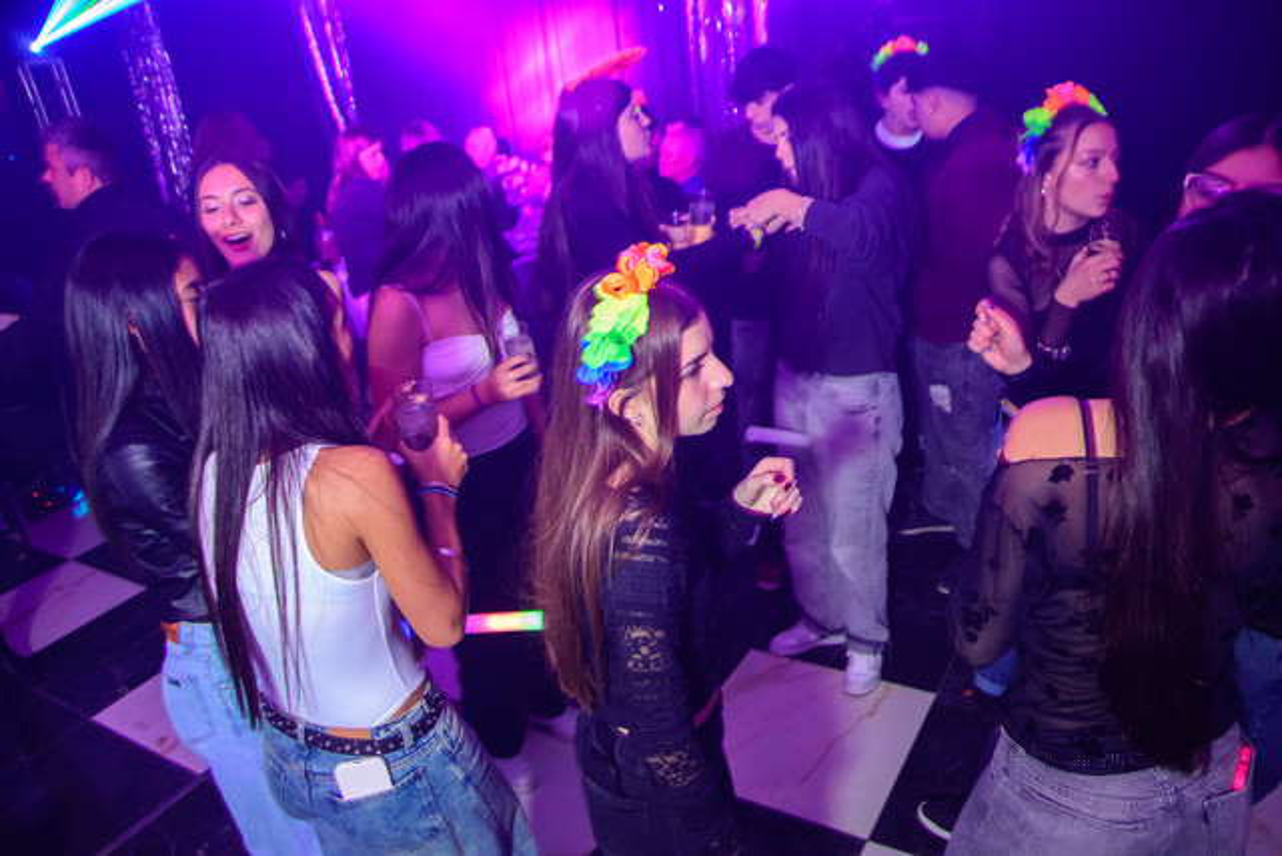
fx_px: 908
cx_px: 641
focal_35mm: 26
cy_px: 428
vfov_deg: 50.4
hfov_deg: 70.4
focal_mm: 17
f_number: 2.8
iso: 3200
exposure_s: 1/40
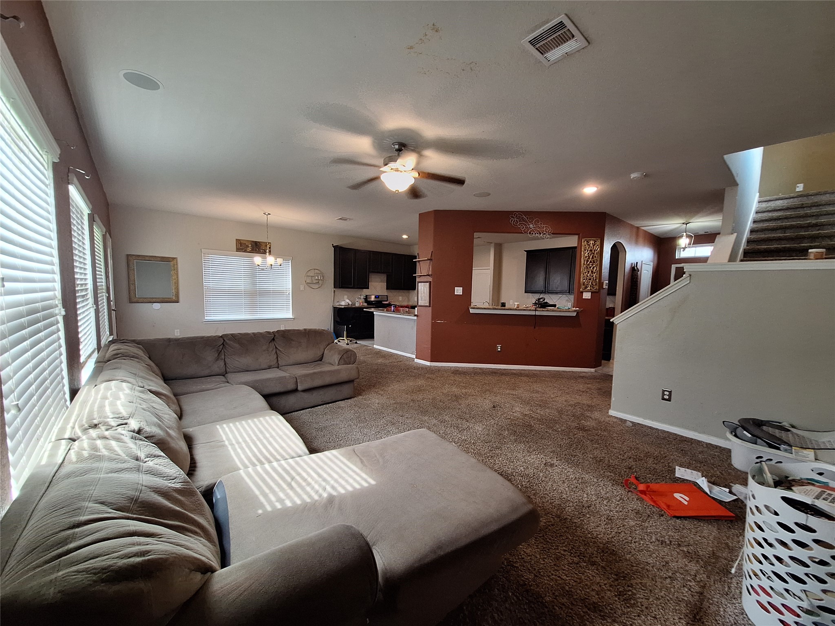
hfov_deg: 106.2
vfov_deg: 89.9
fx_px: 314
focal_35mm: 13
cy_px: 313
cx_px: 418
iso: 100
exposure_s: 1/40
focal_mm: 1.74
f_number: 2.2
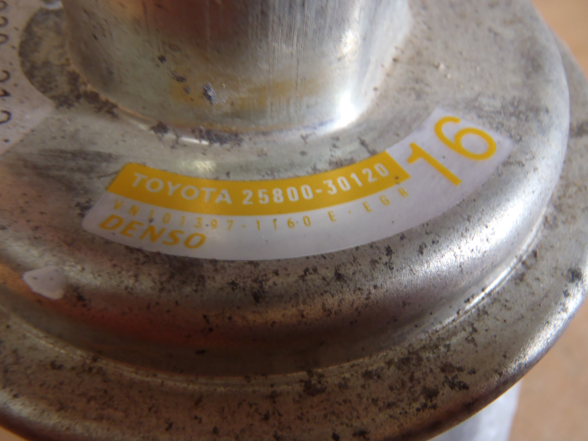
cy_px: 220
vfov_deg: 38.7
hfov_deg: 50.1
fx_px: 628
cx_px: 294
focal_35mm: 37
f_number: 4.7
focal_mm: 6.64
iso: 200
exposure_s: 1/6
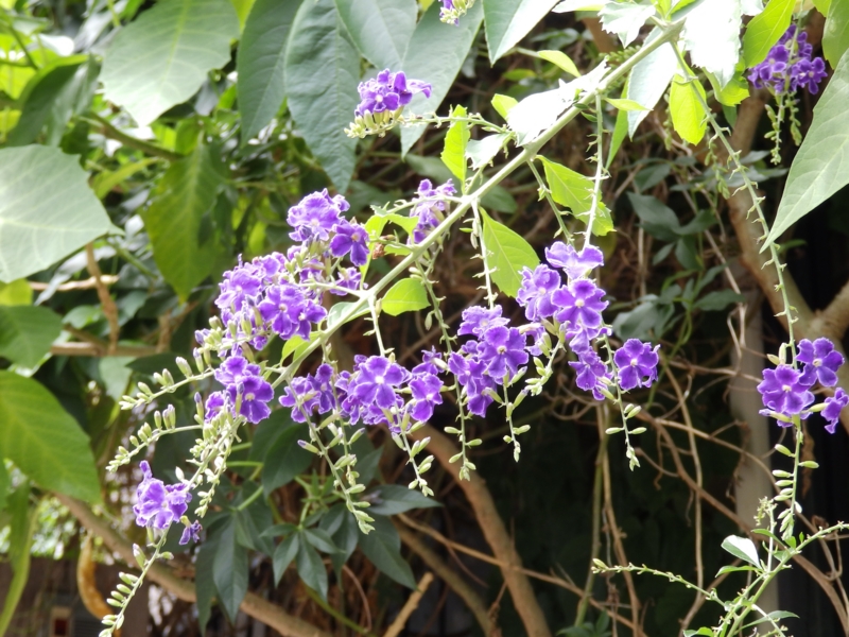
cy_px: 318
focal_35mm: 76
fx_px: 1864
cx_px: 424
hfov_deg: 25.7
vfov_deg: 19.4
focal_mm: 13.6
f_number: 4.8
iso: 125
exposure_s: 1/40
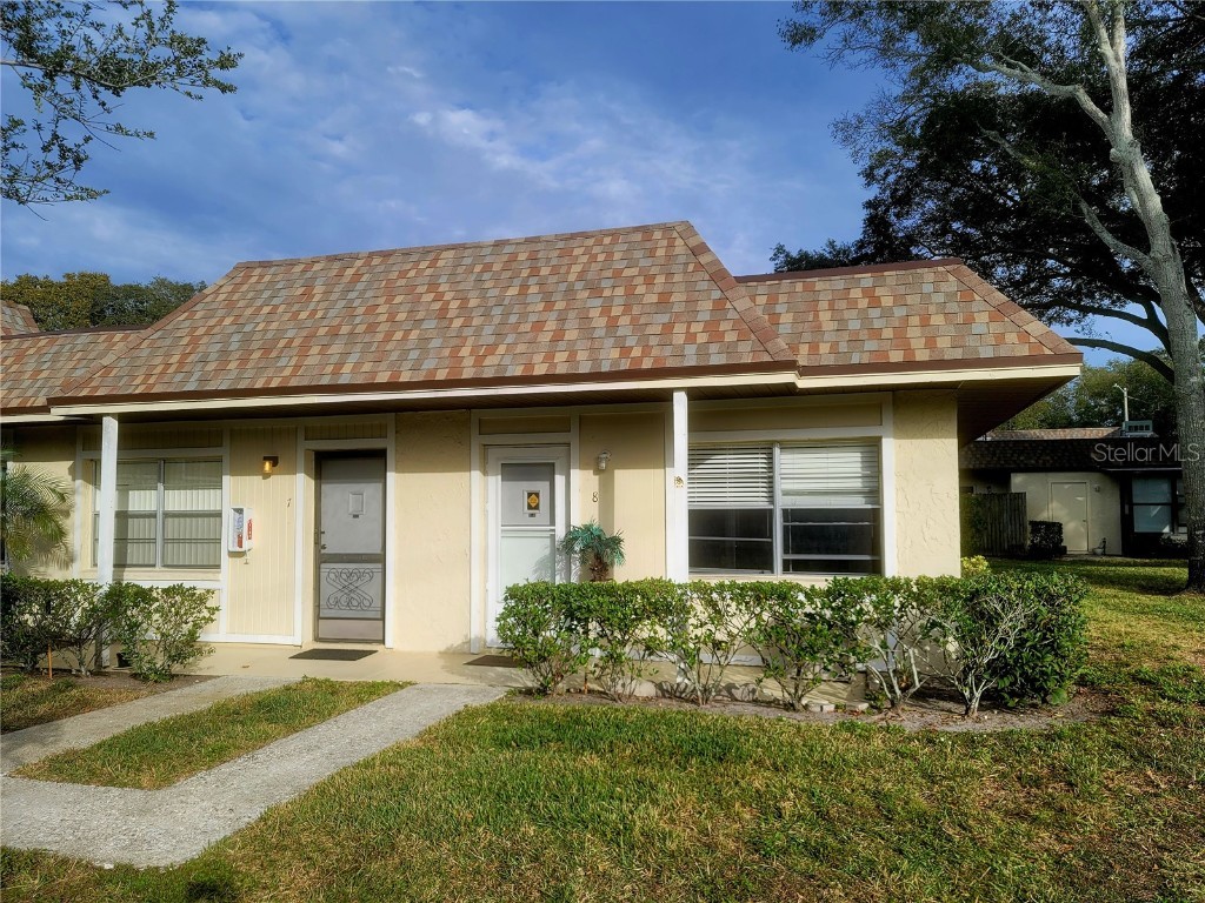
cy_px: 452
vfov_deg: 54.9
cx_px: 602
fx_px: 870
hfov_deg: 69.4
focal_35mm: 25
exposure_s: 1/1000
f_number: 1.8
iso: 20
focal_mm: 7
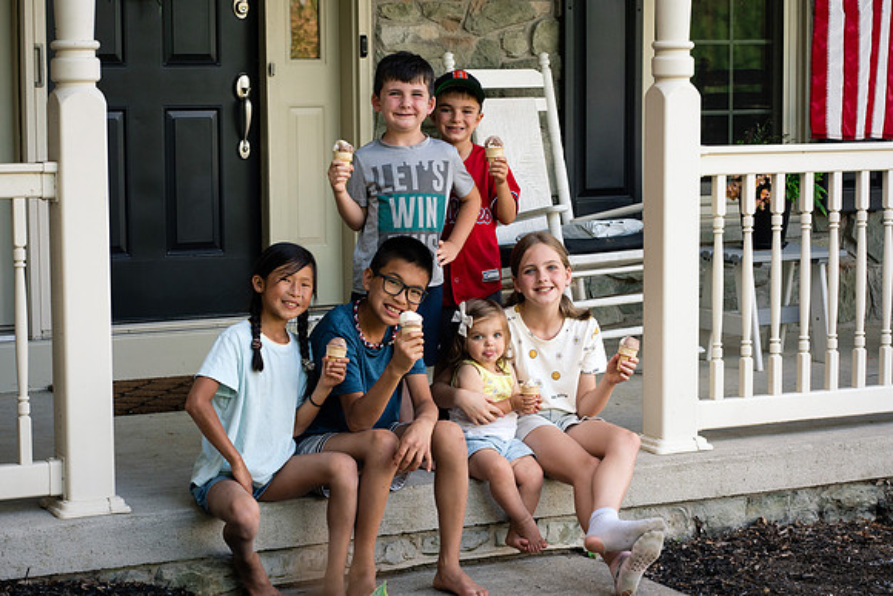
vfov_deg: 16.1
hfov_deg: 23.9
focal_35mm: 85
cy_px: 298
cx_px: 446
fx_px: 2109
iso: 640
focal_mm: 85
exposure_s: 1/250
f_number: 6.3
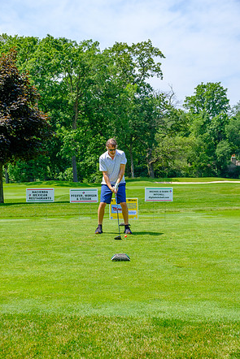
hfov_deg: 23.8
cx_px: 119
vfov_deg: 35.0
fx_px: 570
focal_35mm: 57
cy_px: 179
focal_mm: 37.4
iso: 200
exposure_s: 1/500
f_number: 5
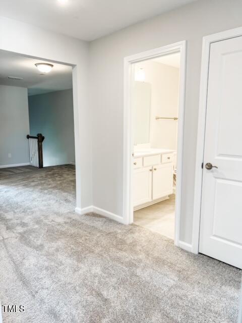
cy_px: 162
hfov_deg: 53.1
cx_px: 121
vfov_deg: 67.3
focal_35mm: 26
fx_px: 242
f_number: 1.5
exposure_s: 1/120
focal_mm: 5.7
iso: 125
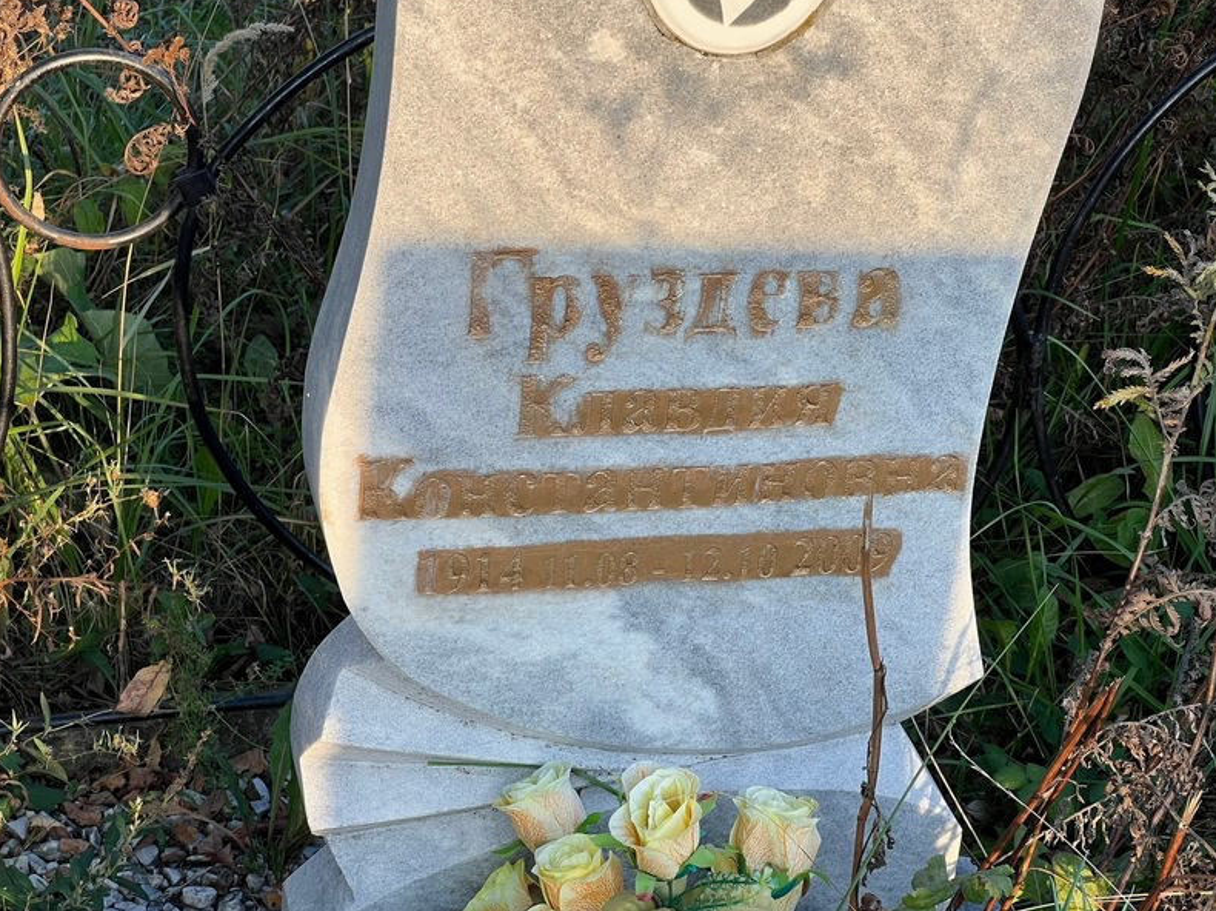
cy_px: 452
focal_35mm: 78
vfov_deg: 18.9
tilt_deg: -27.2
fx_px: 2739
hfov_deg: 25.0
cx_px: 611
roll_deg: -1.4
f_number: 2.8
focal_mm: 9
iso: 32
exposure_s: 1/165
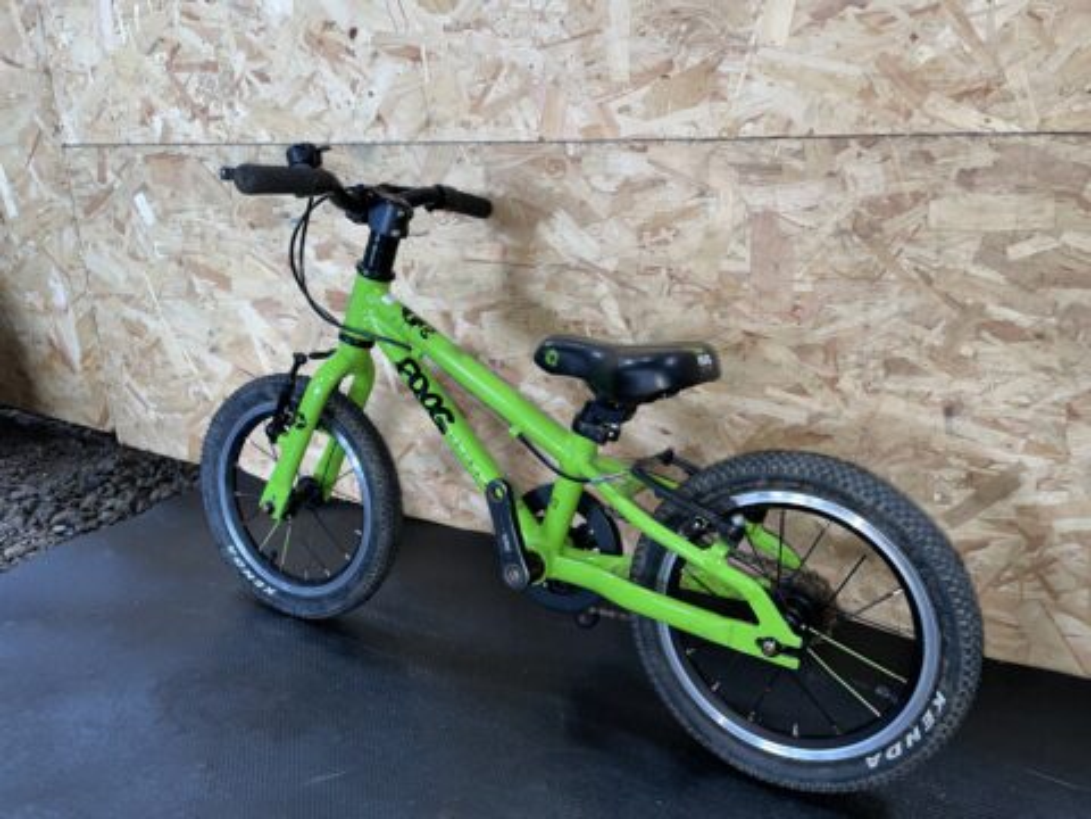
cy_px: 410
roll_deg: +1.4
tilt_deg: -18.2
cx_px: 546
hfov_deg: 67.3
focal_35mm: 26
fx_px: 819
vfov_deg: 53.1
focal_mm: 4.2
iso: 64
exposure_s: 1/17
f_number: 1.6
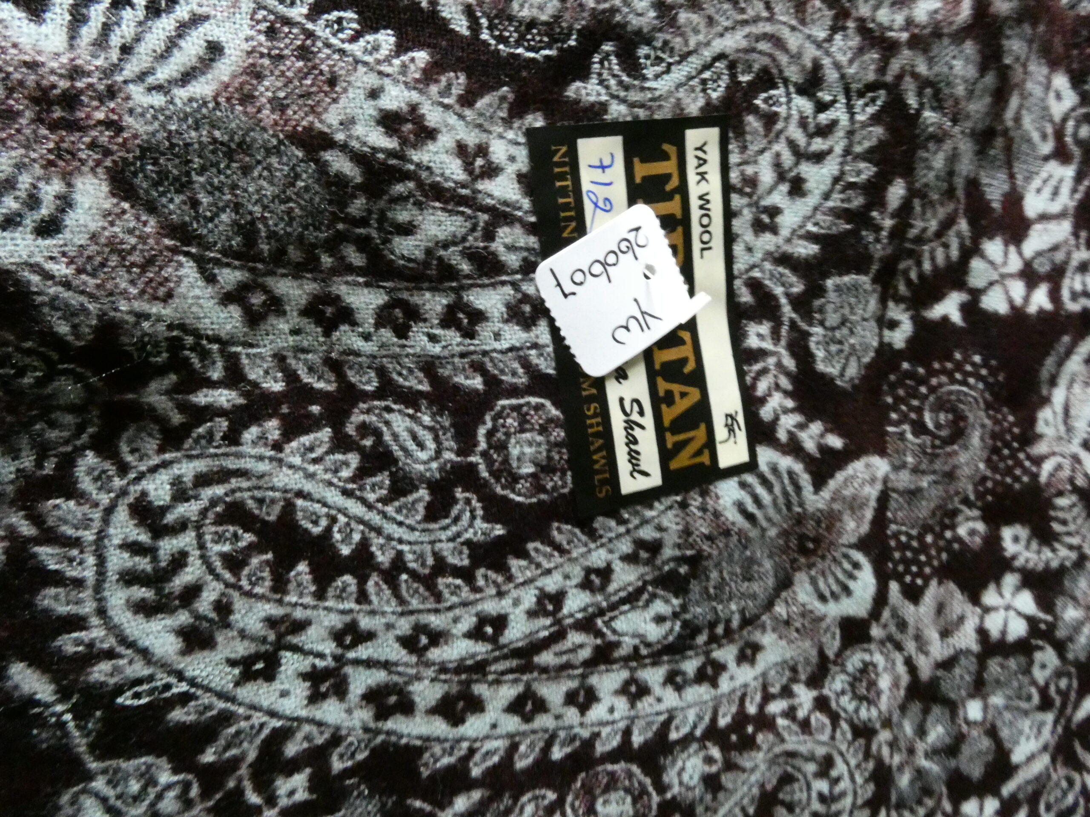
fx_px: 630
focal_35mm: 20
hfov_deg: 81.7
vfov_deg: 66.0
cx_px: 545
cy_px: 408
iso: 1600
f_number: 7.1
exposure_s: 1/15
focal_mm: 3.6
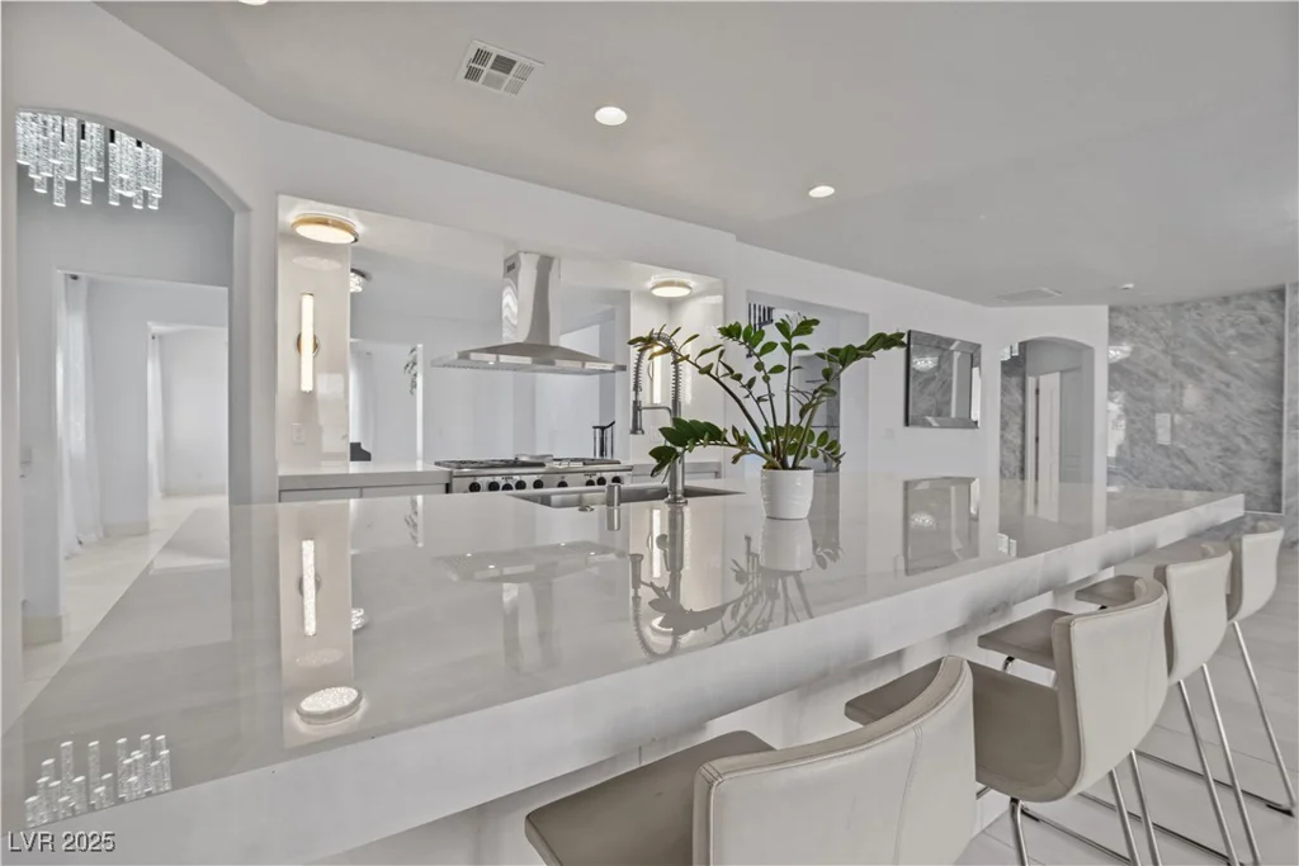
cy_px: 433
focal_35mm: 15
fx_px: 541
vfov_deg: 77.3
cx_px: 650
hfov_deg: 100.4
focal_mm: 10
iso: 400
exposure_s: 1/6
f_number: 8
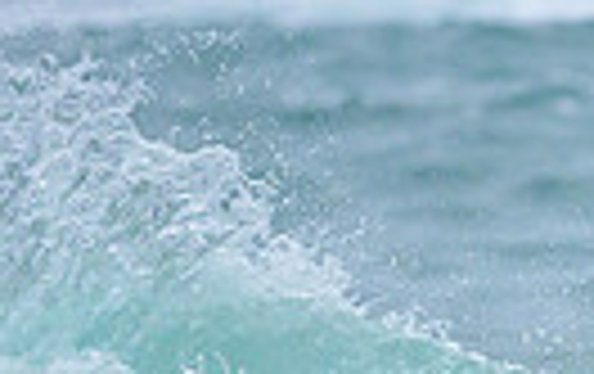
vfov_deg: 0.3
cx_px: 1065
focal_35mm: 4920
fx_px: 79783
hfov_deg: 0.4
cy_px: 652
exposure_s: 1/2000
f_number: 6.3
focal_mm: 800
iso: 360
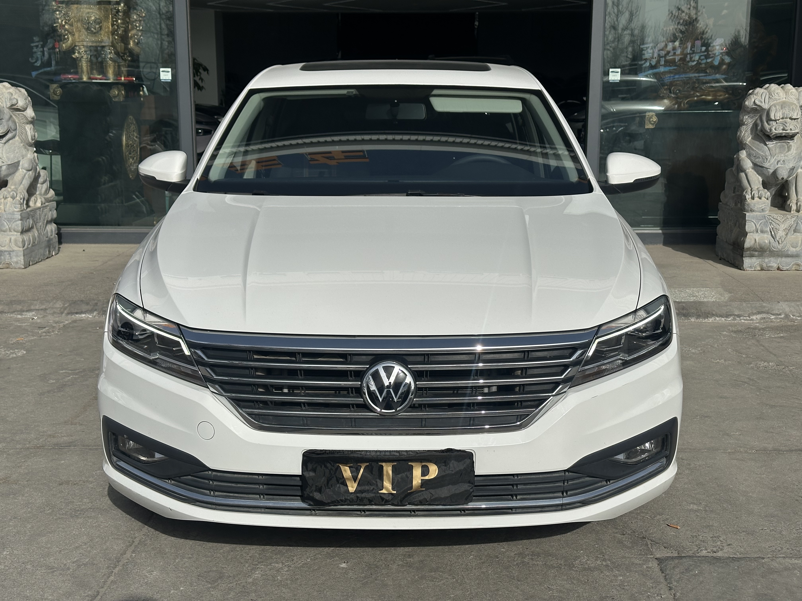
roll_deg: +0.0
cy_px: 300
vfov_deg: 30.3
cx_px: 401
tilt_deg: -11.3
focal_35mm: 48
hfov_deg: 39.7
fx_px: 1112
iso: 64
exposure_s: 1/8929
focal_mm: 6.86
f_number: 1.78
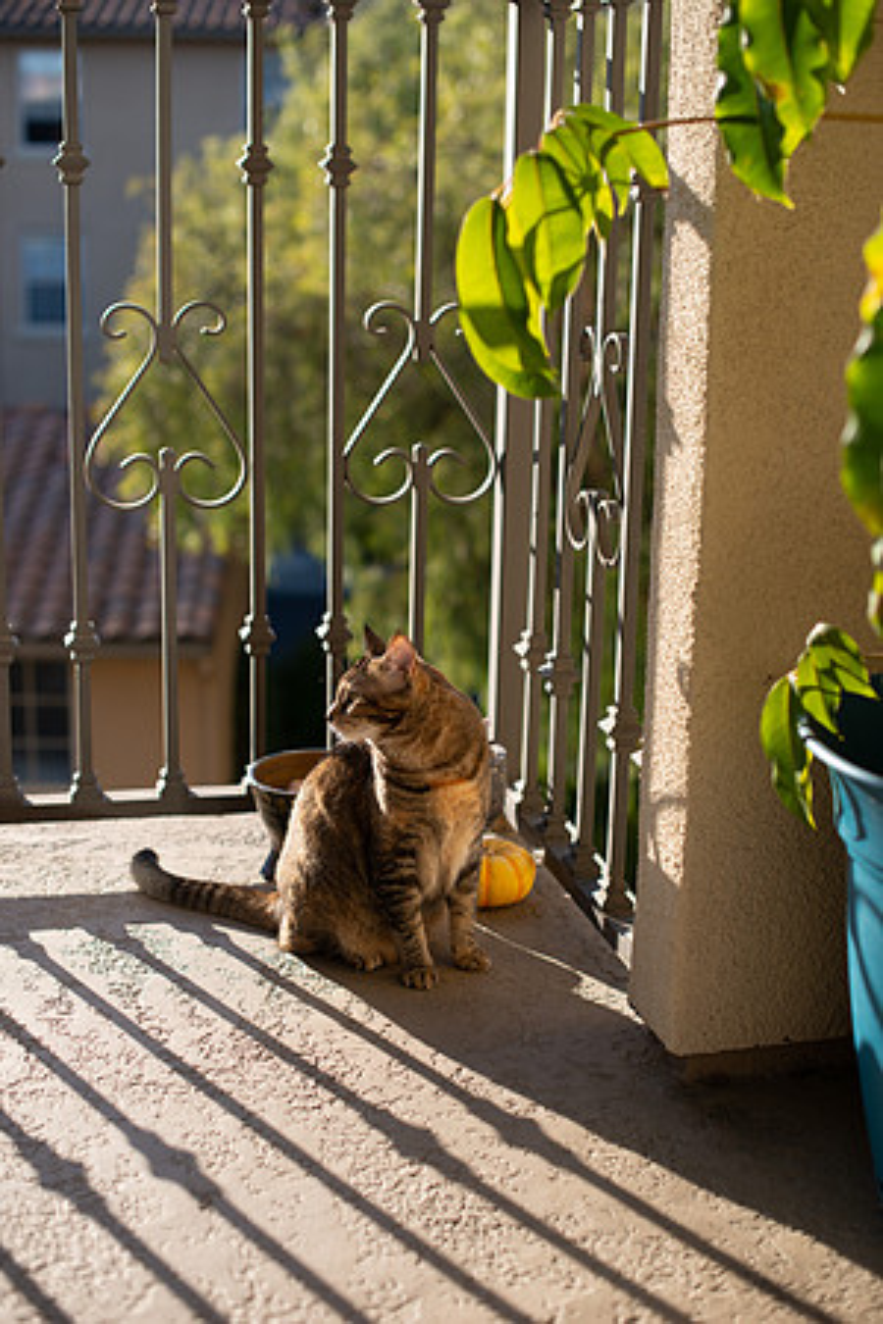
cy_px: 662
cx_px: 442
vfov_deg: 39.6
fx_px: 1839
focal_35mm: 50
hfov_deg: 27.0
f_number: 2.8
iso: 250
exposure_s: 1/2000
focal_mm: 50
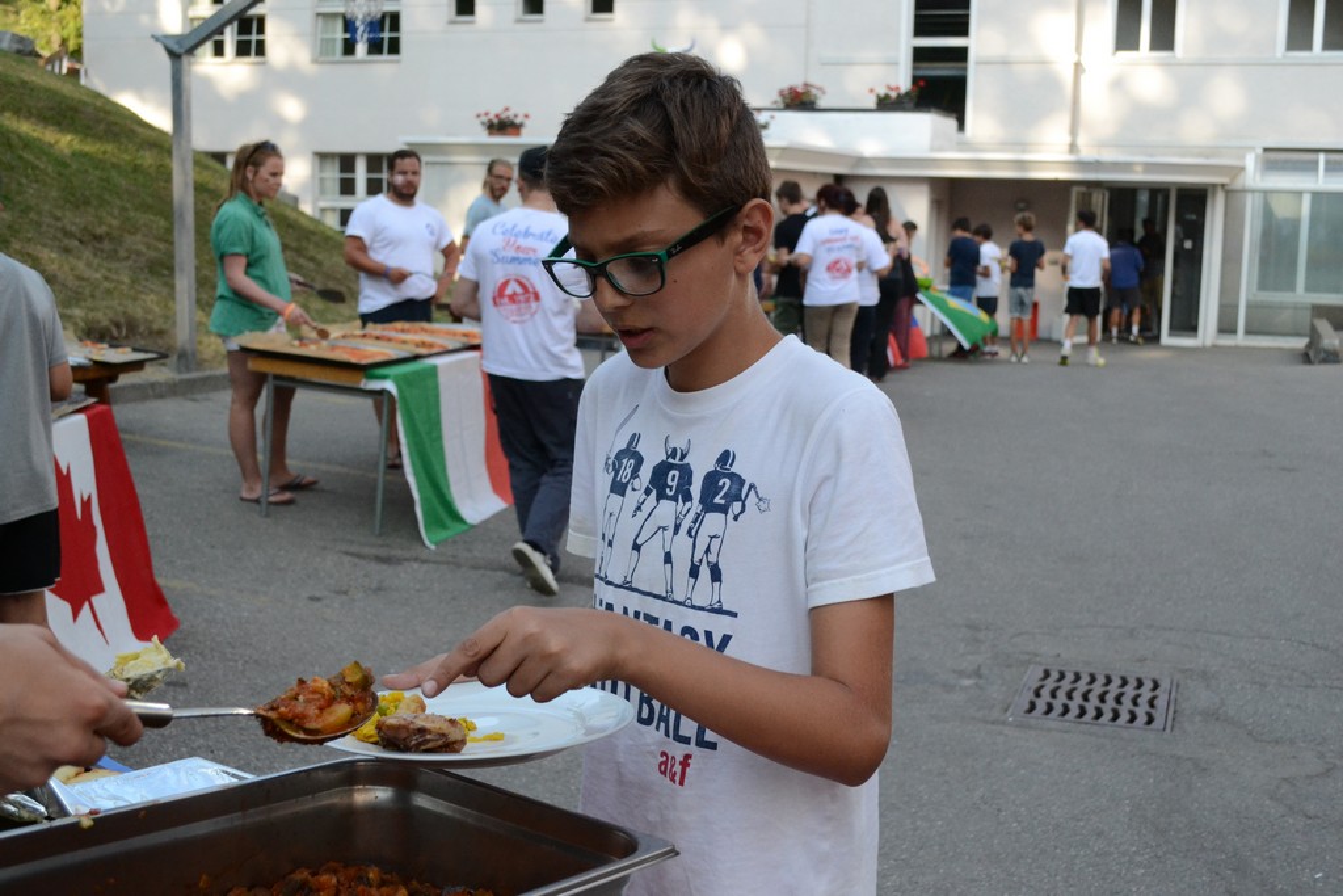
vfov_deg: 30.9
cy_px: 448
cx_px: 672
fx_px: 1623
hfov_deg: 45.0
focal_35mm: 44
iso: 1600
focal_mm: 29
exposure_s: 1/1600
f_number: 5.6
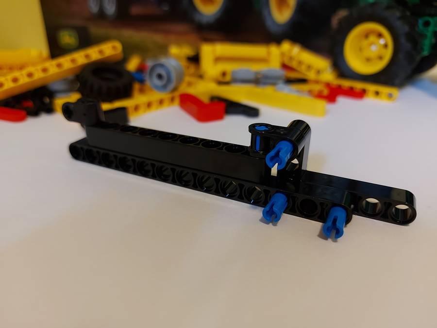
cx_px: 218
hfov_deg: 71.6
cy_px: 164
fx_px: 303
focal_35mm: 24
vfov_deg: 56.8
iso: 200
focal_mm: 5.23
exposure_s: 1/50
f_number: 1.8
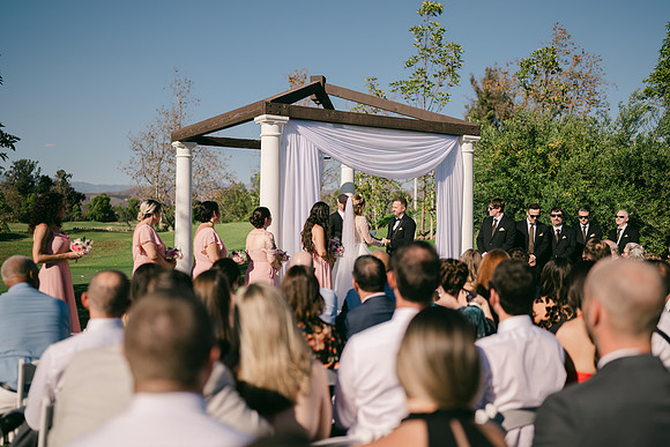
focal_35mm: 36
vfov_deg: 36.6
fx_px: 677
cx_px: 342
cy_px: 224
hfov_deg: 52.7
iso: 64
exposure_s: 1/8000
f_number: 1.4
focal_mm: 35
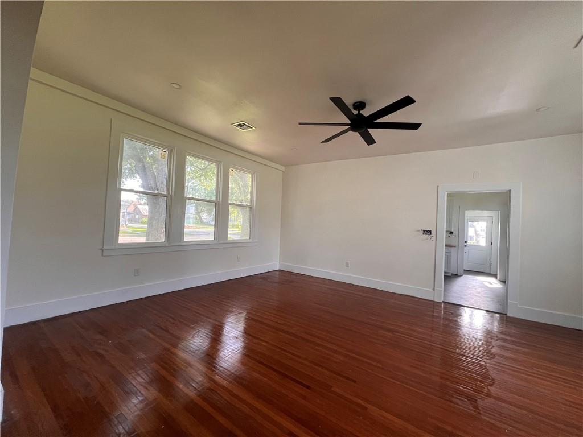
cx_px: 292
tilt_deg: +1.3
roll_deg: -2.7
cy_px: 218
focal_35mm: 13
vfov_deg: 89.9
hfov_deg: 106.2
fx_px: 219
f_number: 1.8
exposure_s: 1/99
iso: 125
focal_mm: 1.57
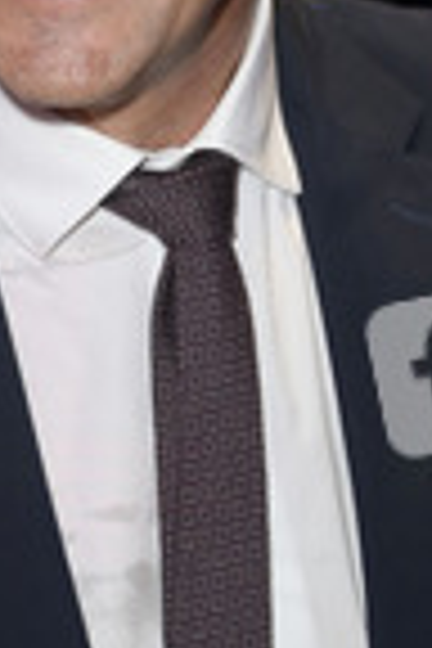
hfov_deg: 9.0
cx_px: 189
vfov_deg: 13.4
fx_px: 2754
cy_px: 126
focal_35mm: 153
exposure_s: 1/125
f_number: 5.6
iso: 2000
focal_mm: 55
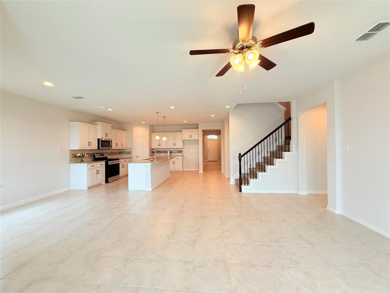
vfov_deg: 85.7
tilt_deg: +0.7
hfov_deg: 102.1
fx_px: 158
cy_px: 146
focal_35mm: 14
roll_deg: +0.7
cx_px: 195
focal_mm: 2.22
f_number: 2.2
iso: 160
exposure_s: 1/120
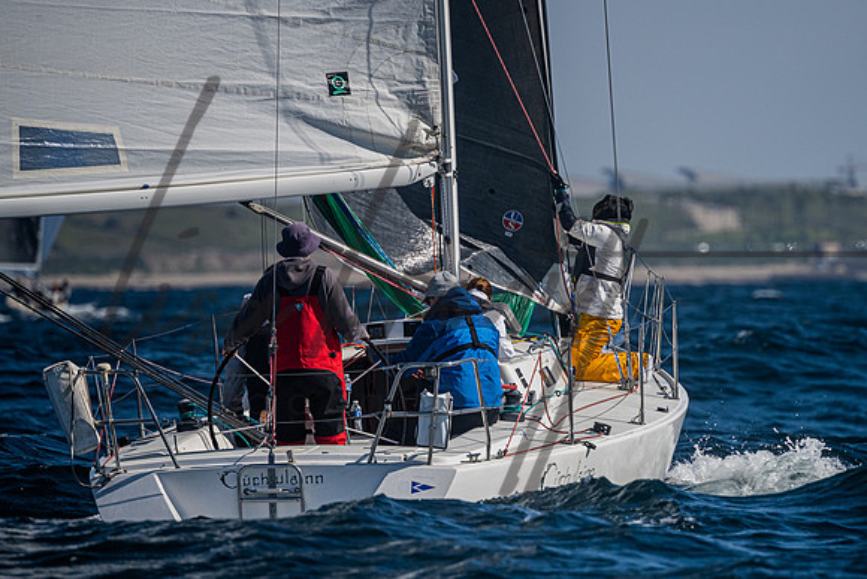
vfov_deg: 2.5
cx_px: 585
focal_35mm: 544
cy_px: 300
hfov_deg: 3.8
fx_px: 13103
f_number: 5.6
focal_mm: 400
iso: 400
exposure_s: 1/8000
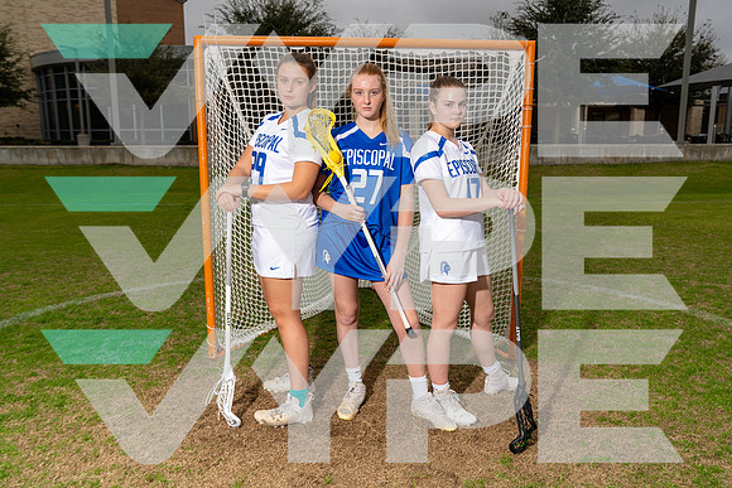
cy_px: 244
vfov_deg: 43.6
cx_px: 366
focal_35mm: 30
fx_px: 610
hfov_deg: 61.9
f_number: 6.3
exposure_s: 1/250
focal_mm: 30
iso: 200
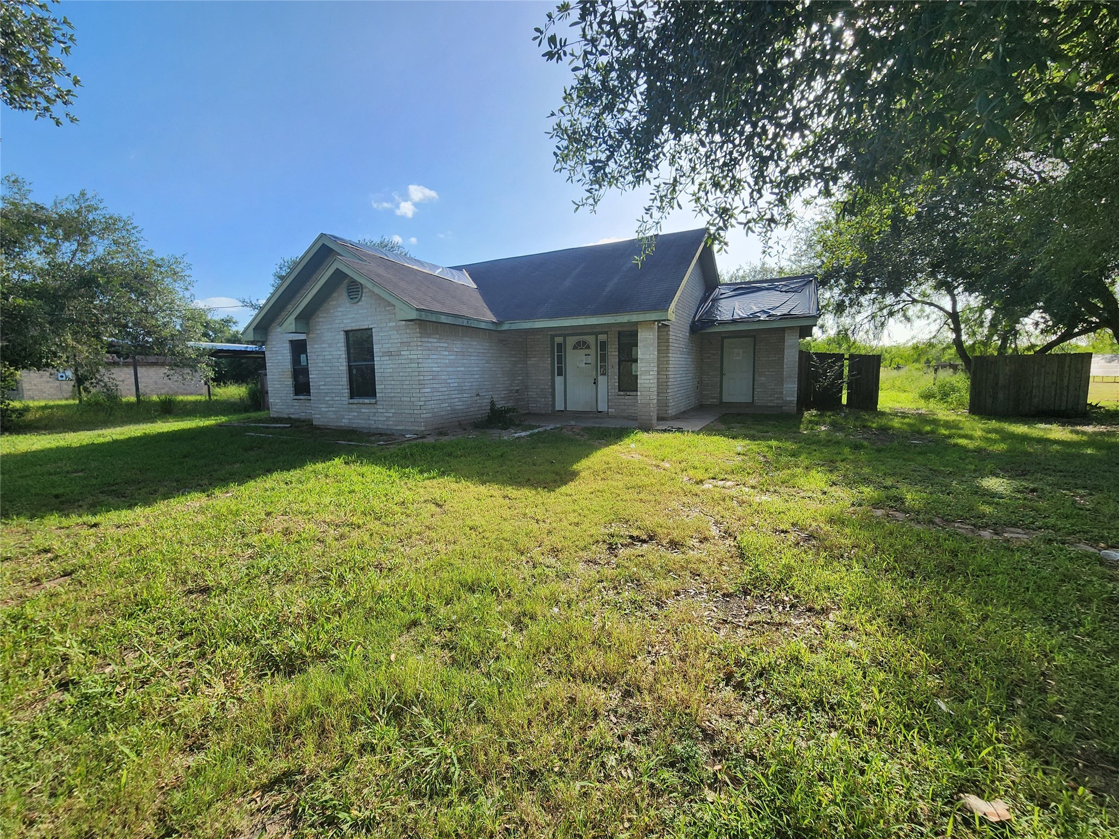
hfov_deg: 106.2
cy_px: 420
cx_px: 560
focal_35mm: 13
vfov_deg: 89.9
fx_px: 420
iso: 50
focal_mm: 2.2
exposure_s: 1/1186
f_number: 2.2
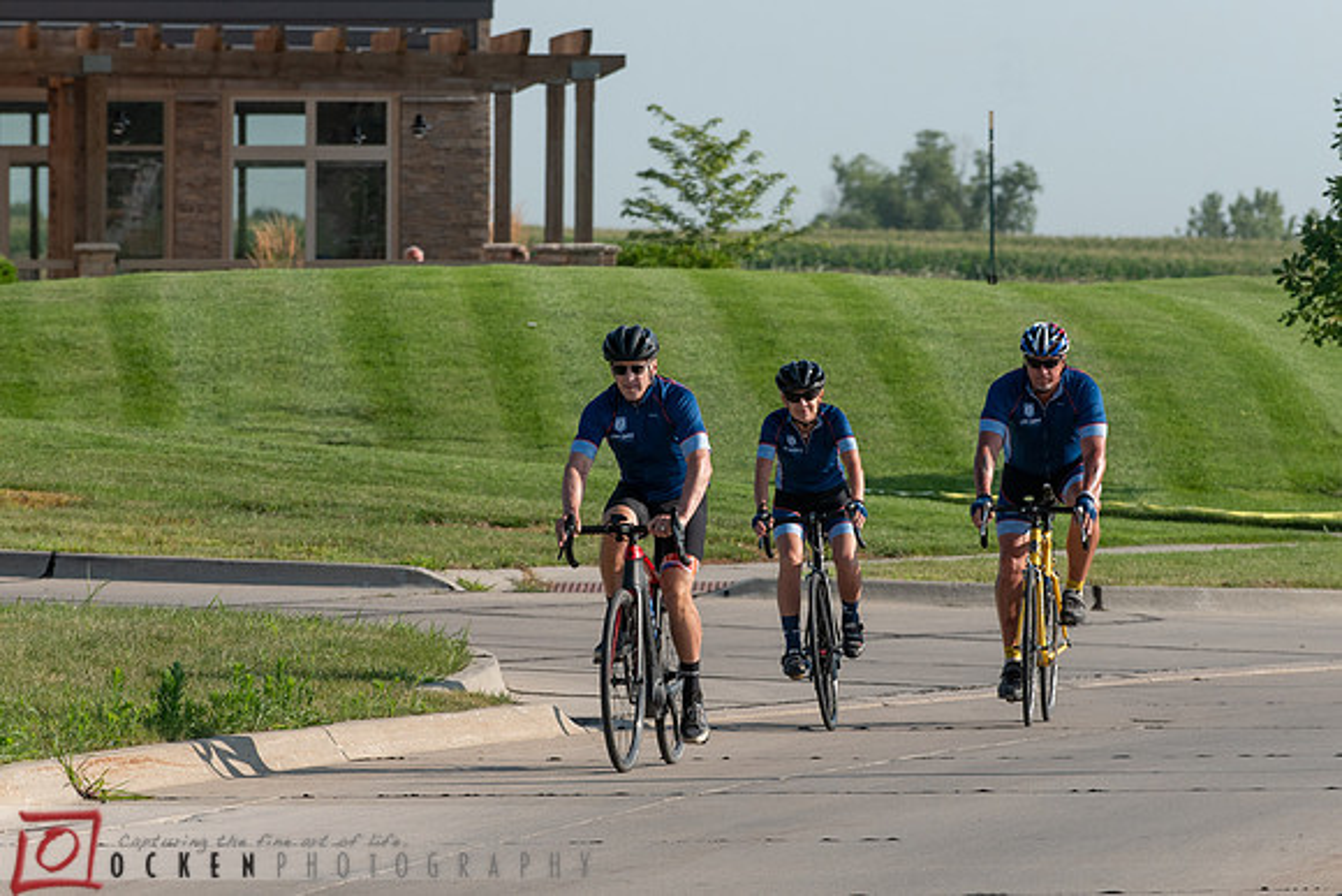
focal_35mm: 320
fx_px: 11921
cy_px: 528
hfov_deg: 6.4
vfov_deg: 4.3
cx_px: 734
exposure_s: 1/1000
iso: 250
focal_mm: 200
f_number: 5.6
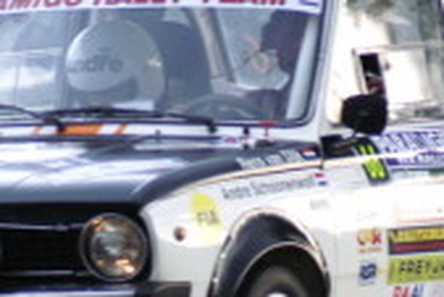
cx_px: 158
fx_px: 15096
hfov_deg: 1.7
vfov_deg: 1.1
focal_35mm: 1223
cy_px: 254
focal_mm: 230
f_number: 5.6
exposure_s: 1/400
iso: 800
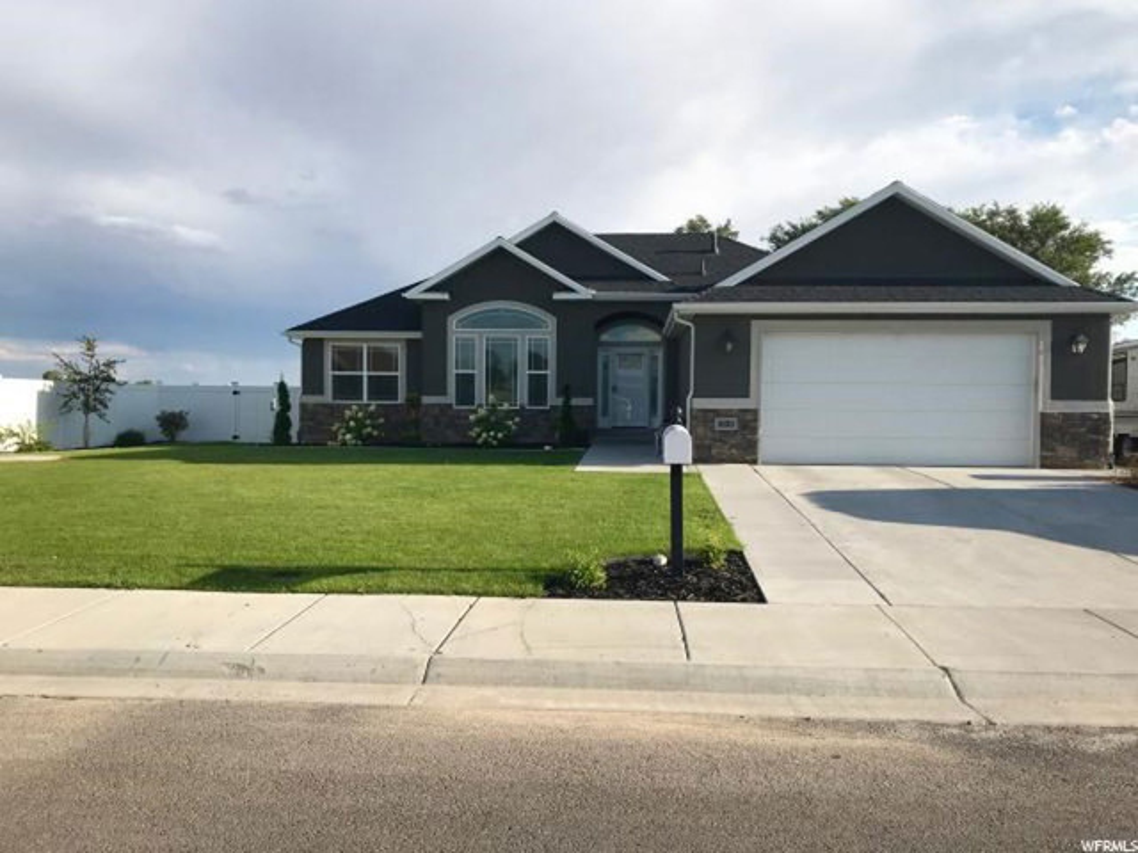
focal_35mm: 28
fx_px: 920
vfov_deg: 49.7
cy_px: 426
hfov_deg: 63.4
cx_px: 569
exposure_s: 1/1916
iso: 20
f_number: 1.8
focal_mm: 3.99
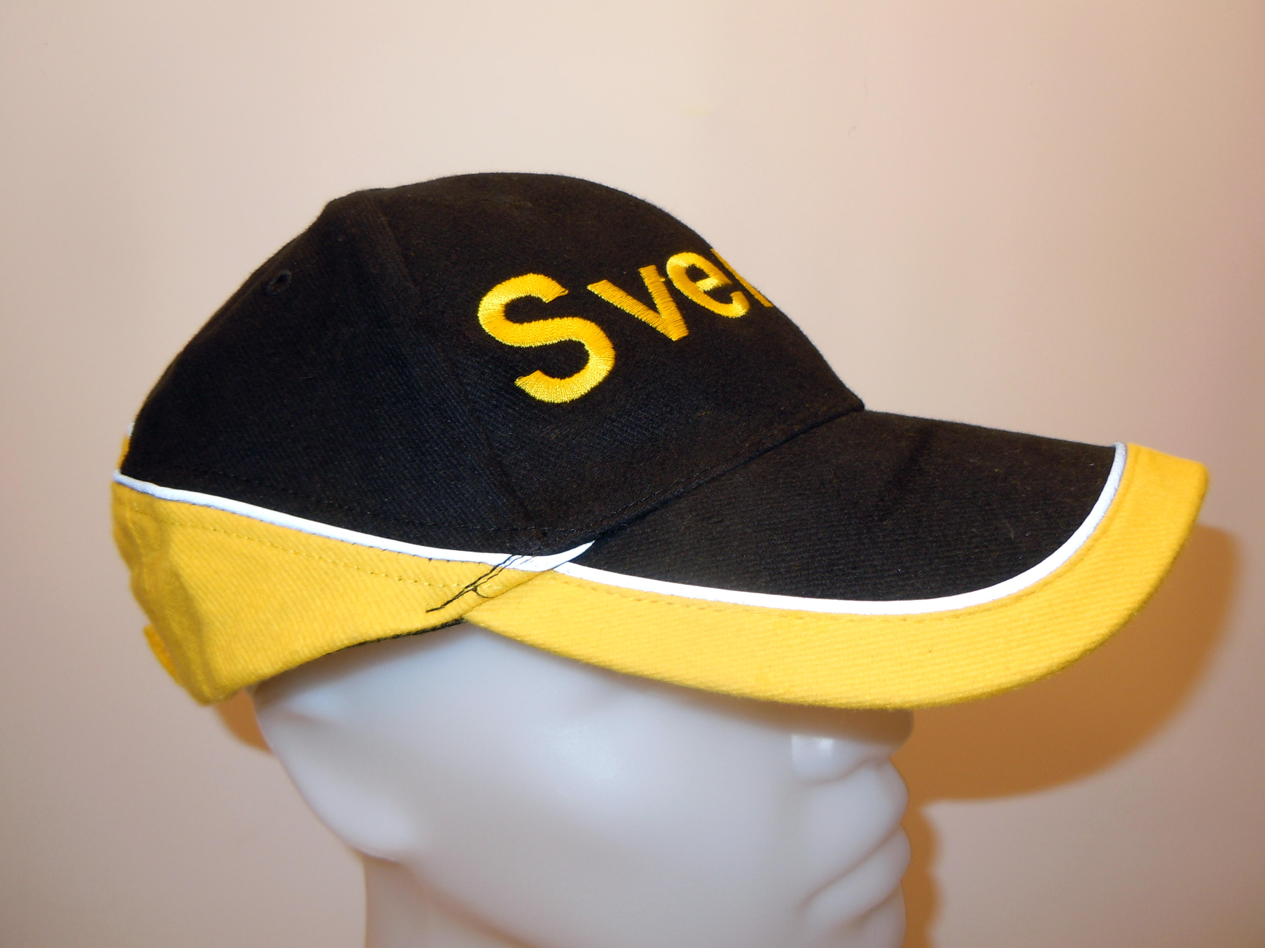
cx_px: 632
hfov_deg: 60.0
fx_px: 1096
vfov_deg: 46.8
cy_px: 474
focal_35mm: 30
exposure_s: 1/30
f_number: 3.5
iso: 100
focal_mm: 5.4
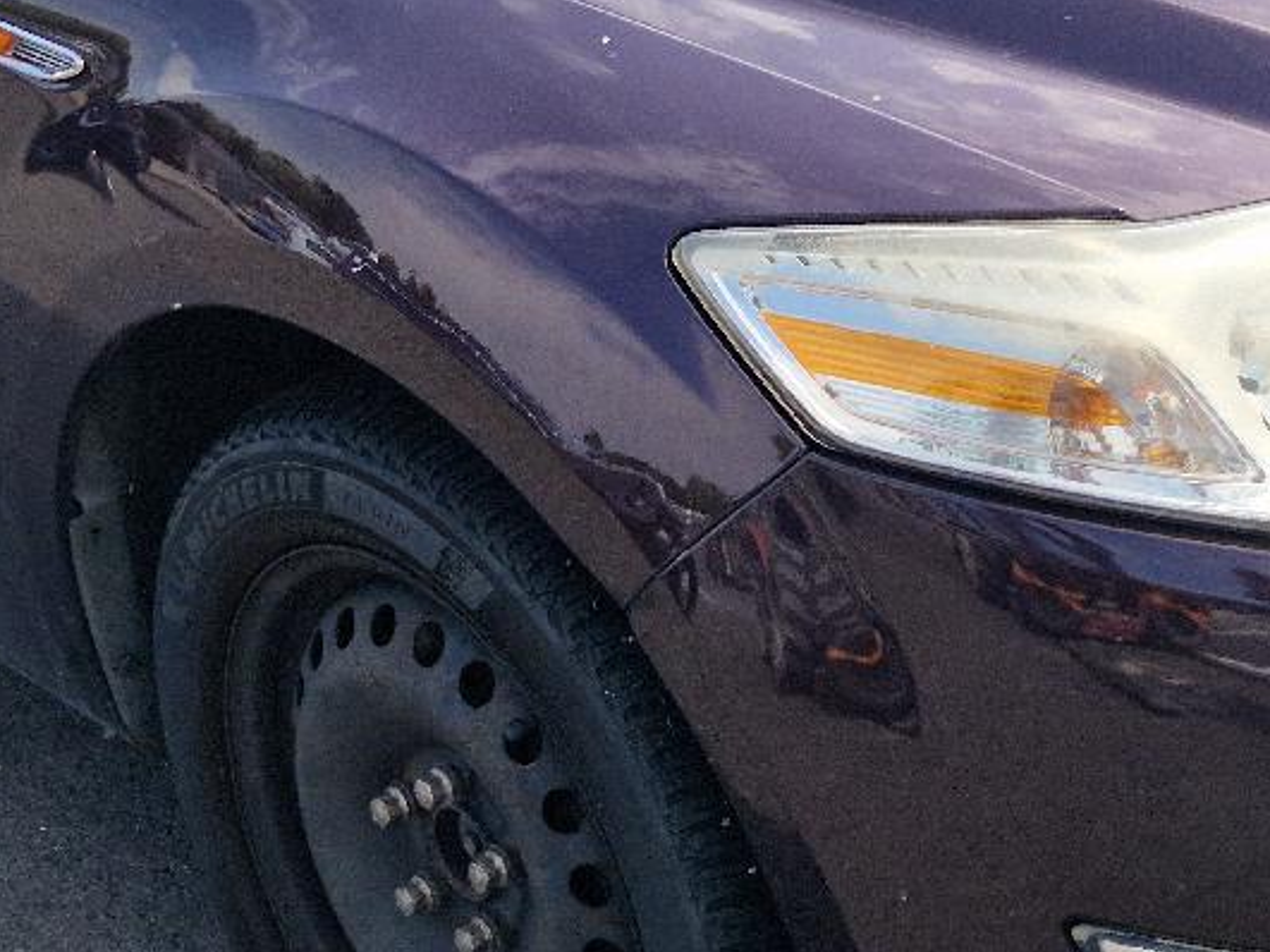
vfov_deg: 18.8
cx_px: 825
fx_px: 2861
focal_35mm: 78
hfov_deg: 24.9
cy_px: 273
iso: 50
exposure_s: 1/833
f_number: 1.8
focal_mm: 5.4
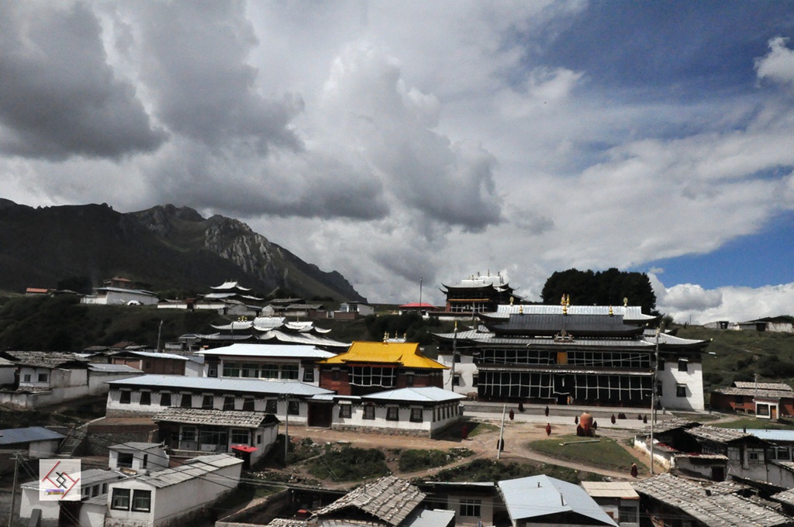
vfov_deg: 39.9
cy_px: 264
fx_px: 727
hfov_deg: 57.3
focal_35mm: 33
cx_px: 397
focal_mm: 22
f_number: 25
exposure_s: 1/3200
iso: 3200
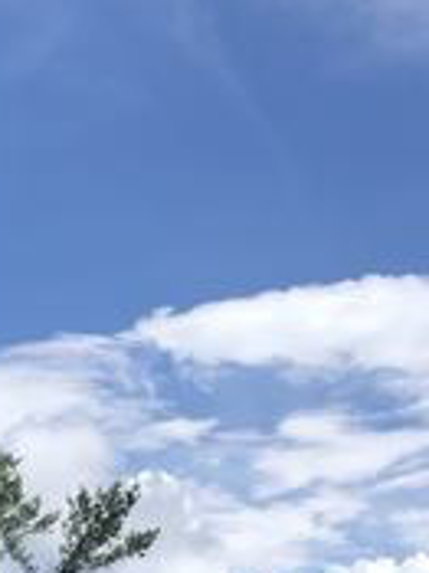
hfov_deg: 12.9
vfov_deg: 16.2
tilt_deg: +2.9
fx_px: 1853
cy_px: 848
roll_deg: -1.5
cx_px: -74
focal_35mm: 112
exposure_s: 1/2208
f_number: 1.8
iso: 20
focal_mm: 4
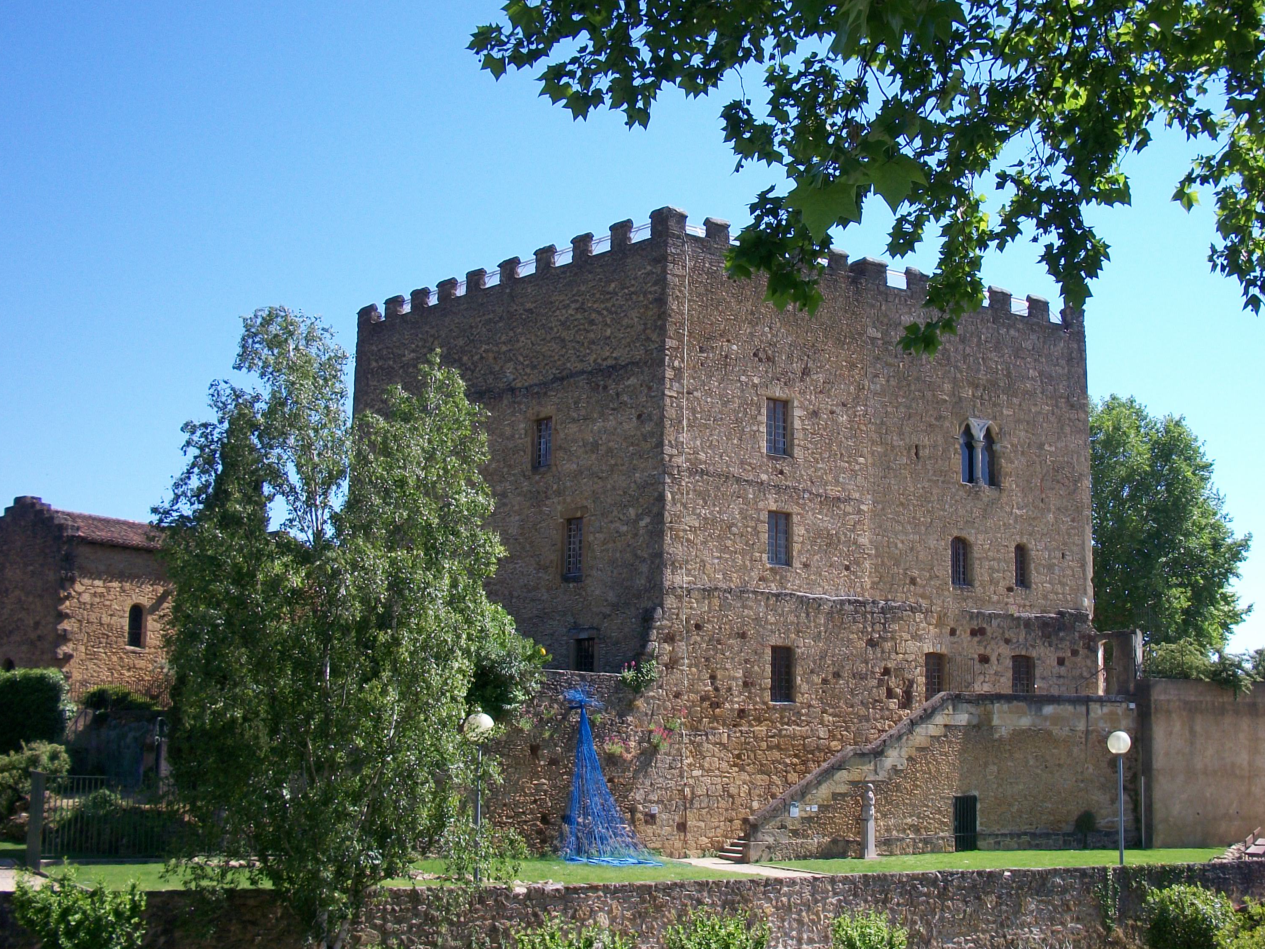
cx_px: 746
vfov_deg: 33.5
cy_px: 555
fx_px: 1572
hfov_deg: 43.7
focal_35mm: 43
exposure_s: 1/200
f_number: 5.6
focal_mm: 6.3
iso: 80
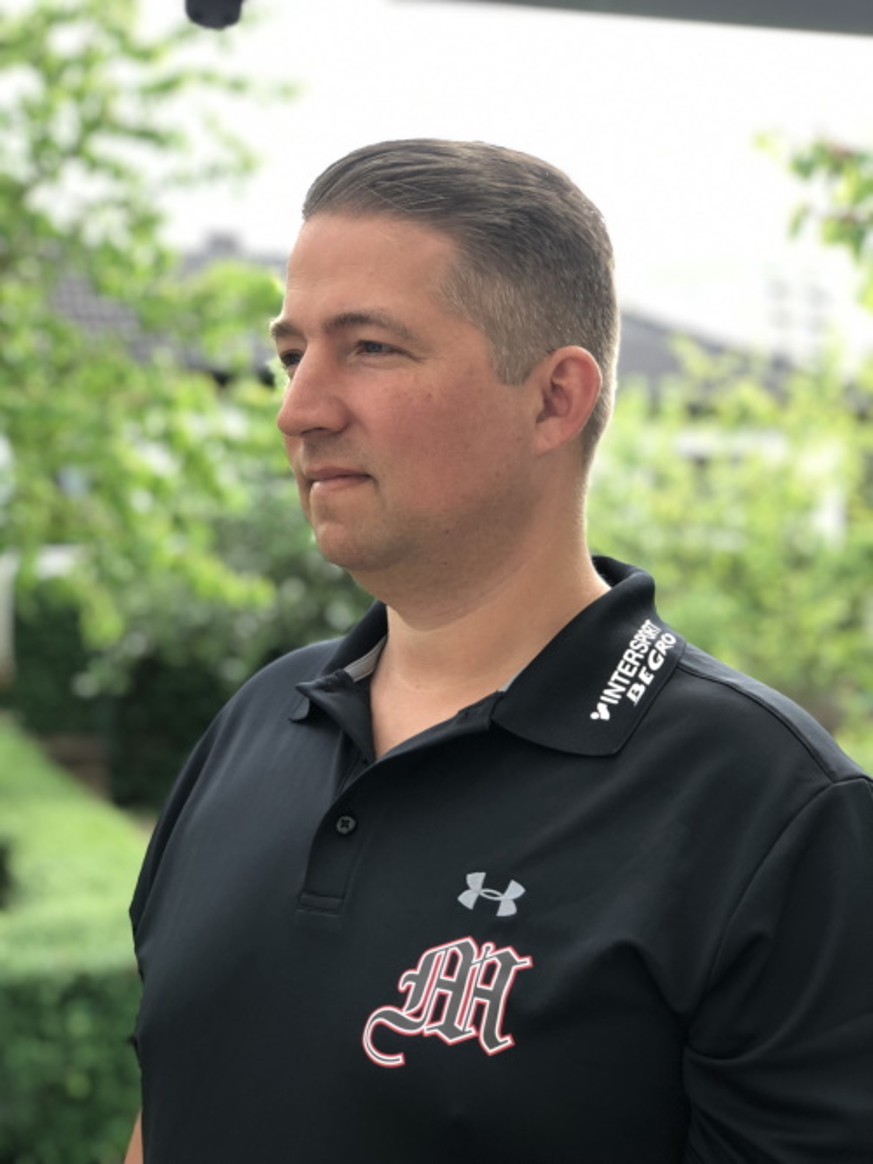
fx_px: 1917
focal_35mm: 57
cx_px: 436
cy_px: 582
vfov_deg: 33.8
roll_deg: +0.8
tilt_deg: -3.0
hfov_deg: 25.7
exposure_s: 1/40
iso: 20
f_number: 2.8
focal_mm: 6.6
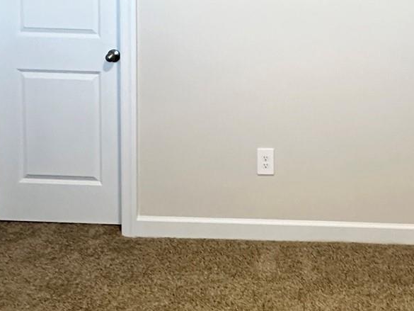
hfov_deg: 37.2
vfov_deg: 27.9
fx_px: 586
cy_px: 0
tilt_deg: -5.0
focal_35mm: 49
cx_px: 346
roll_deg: -1.5
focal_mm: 2.22
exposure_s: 1/60
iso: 500
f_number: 2.2
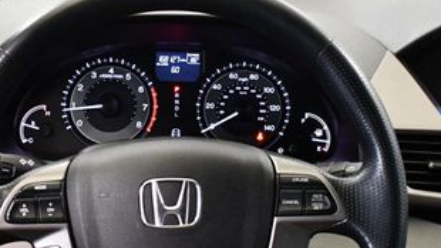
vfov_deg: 15.4
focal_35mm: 78
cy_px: 175
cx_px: 172
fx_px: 912
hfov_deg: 27.1
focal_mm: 18
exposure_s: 1/100
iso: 3200
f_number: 3.5
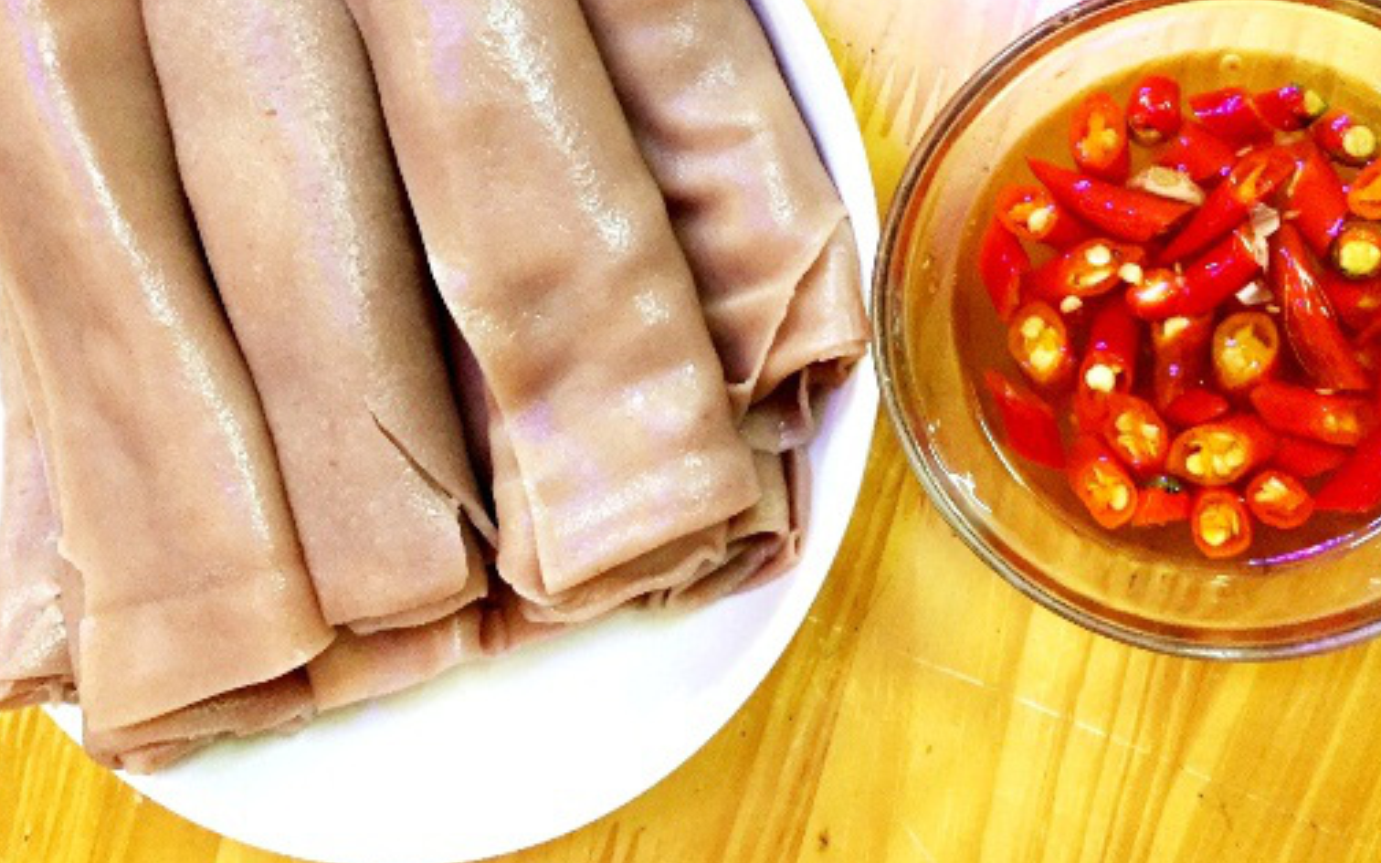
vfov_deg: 32.6
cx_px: 729
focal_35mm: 39
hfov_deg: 50.4
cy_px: 307
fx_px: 1468
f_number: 2.2
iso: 250
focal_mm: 4.15
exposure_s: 1/20
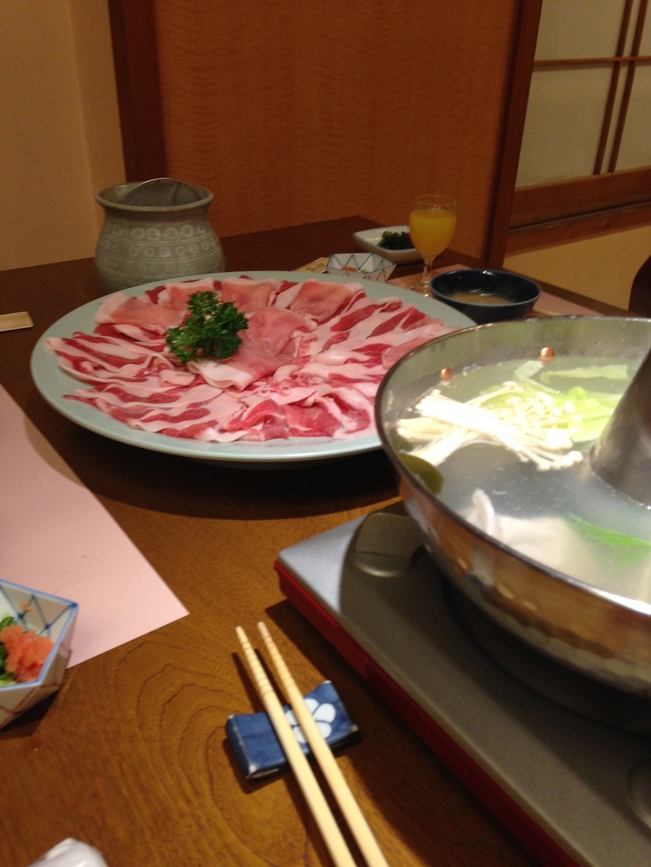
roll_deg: -0.6
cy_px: 434
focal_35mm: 33
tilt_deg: -29.6
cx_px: 326
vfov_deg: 55.4
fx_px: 827
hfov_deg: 42.9
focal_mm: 4.12
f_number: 2.4
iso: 100
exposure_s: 1/20
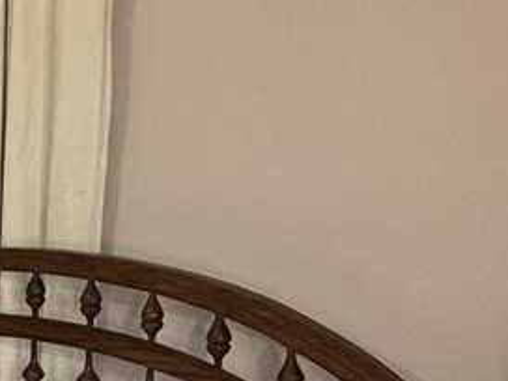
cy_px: 407
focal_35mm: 74
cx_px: -614
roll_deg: +4.7
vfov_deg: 19.2
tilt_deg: -10.2
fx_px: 1086
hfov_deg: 16.4
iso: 250
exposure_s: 1/60
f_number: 2.2
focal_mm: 2.22
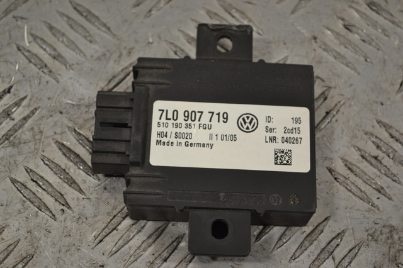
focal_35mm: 82
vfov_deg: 16.5
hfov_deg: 24.6
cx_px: 202
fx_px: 923
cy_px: 134
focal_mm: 55
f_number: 5.6
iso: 360
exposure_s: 1/125
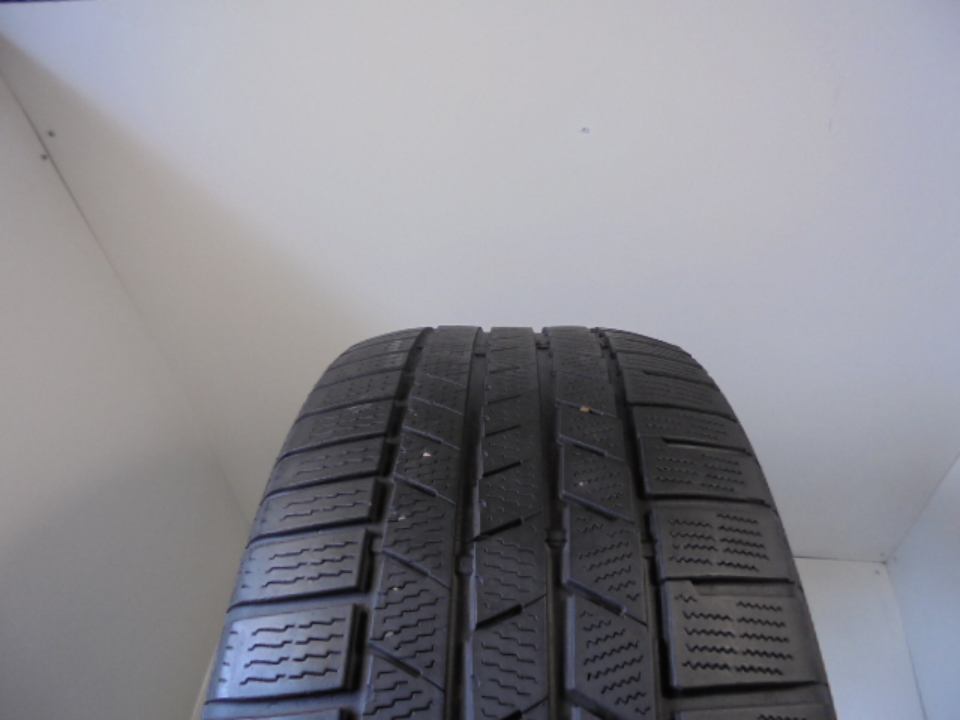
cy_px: 360
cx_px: 480
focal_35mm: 26
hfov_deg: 67.3
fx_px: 721
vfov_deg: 53.1
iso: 100
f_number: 3.5
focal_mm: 4.6
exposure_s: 1/60
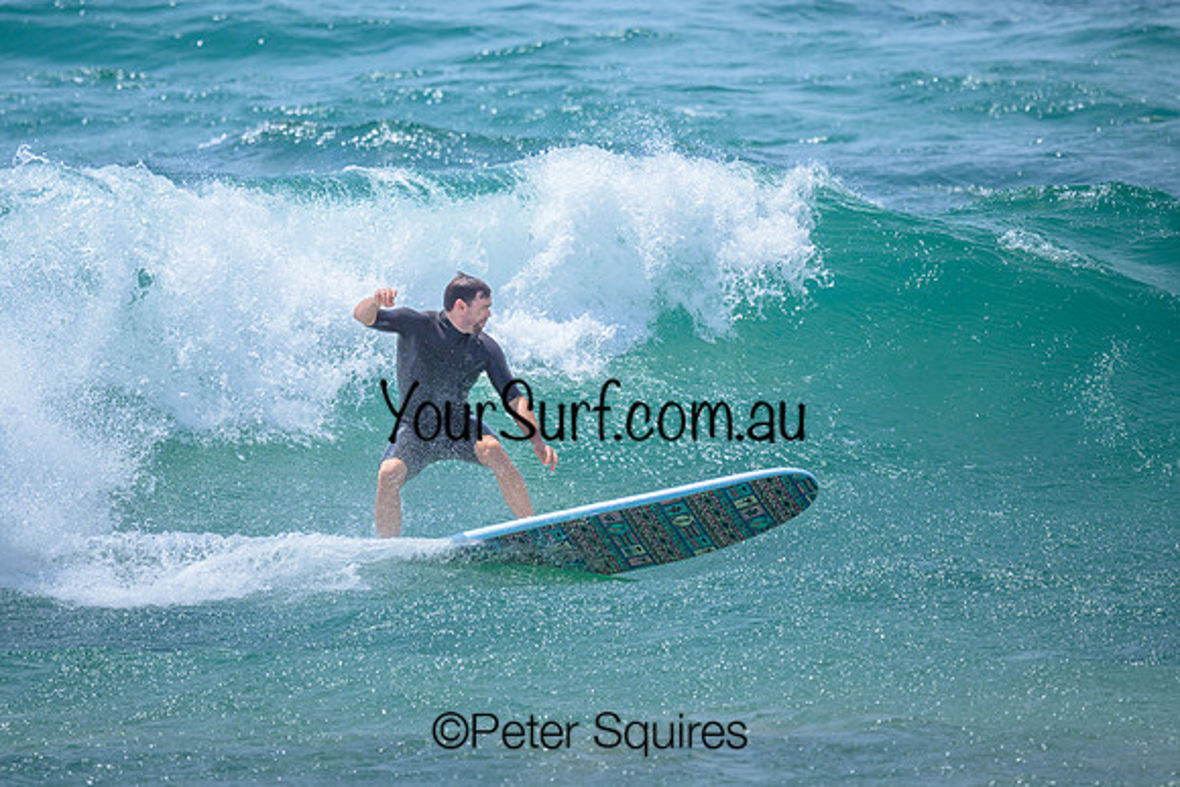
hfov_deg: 1.9
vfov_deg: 1.3
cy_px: 306
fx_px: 36076
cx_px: 480
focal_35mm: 1100
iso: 360
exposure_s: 1/3200
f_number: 6.3
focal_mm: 800
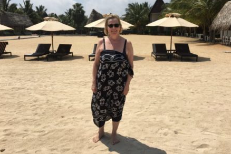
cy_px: 65
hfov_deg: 60.3
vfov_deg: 42.2
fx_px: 199
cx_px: 116
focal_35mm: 31
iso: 25
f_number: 2.2
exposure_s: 1/2747
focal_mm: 4.15
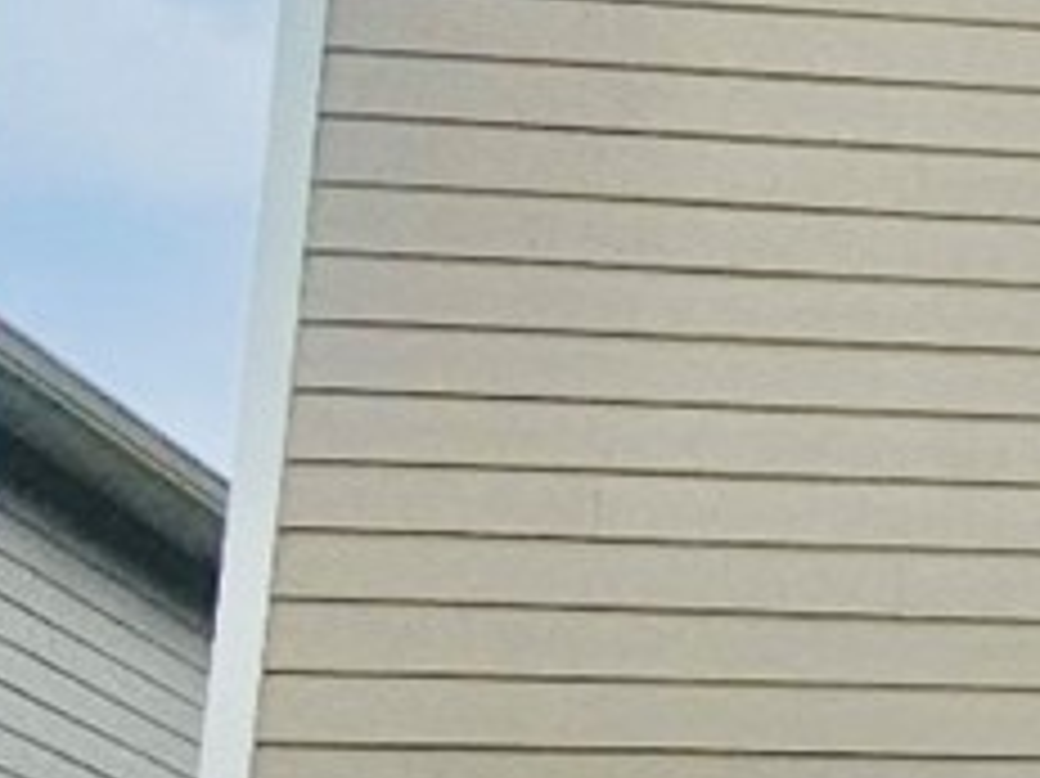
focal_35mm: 90
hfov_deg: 16.1
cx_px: 2170
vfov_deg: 15.7
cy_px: 958
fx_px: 2703
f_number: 2.2
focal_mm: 2.2
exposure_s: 1/3333
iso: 50
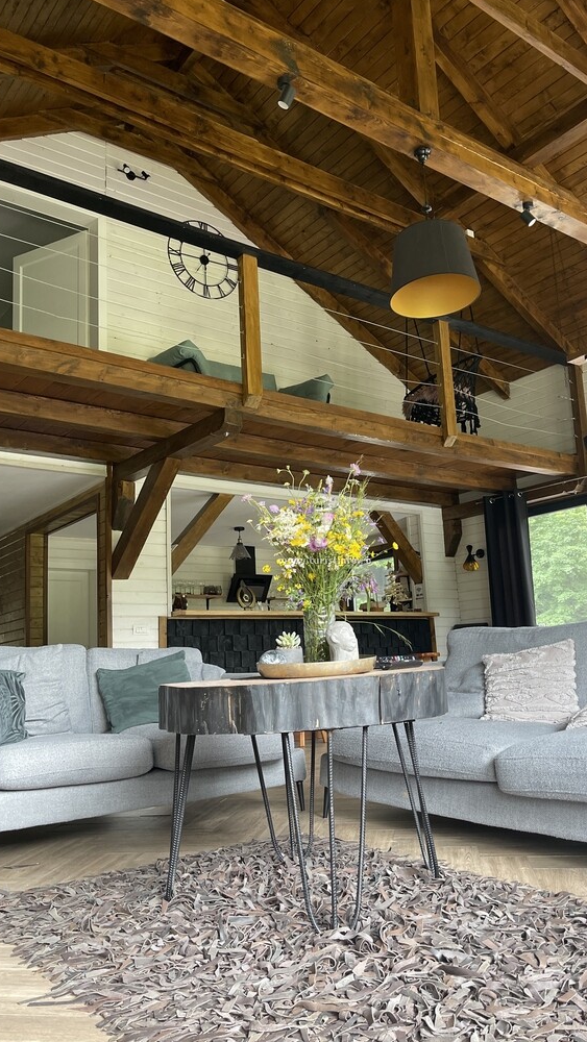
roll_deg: +2.5
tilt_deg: +12.0
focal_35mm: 29
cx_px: 320
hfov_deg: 40.2
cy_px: 526
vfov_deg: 66.1
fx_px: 802
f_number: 1.6
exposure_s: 1/66
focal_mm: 5.1
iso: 125
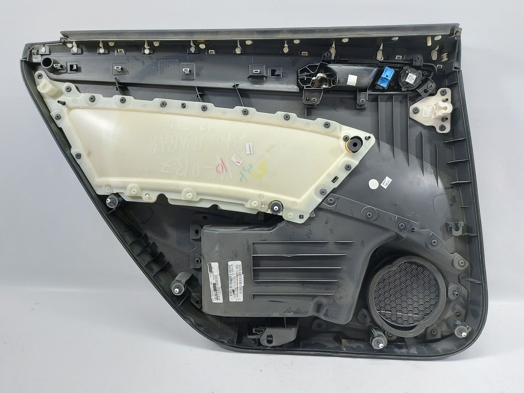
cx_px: 262
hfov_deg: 71.6
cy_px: 196
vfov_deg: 56.8
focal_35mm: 24
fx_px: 363
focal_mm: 5.23
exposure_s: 1/50
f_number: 1.8
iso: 80
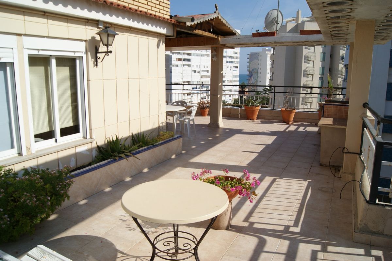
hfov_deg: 67.4
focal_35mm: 27
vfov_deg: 47.9
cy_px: 130
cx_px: 196
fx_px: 294
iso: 100
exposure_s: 1/320
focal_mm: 18
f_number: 10
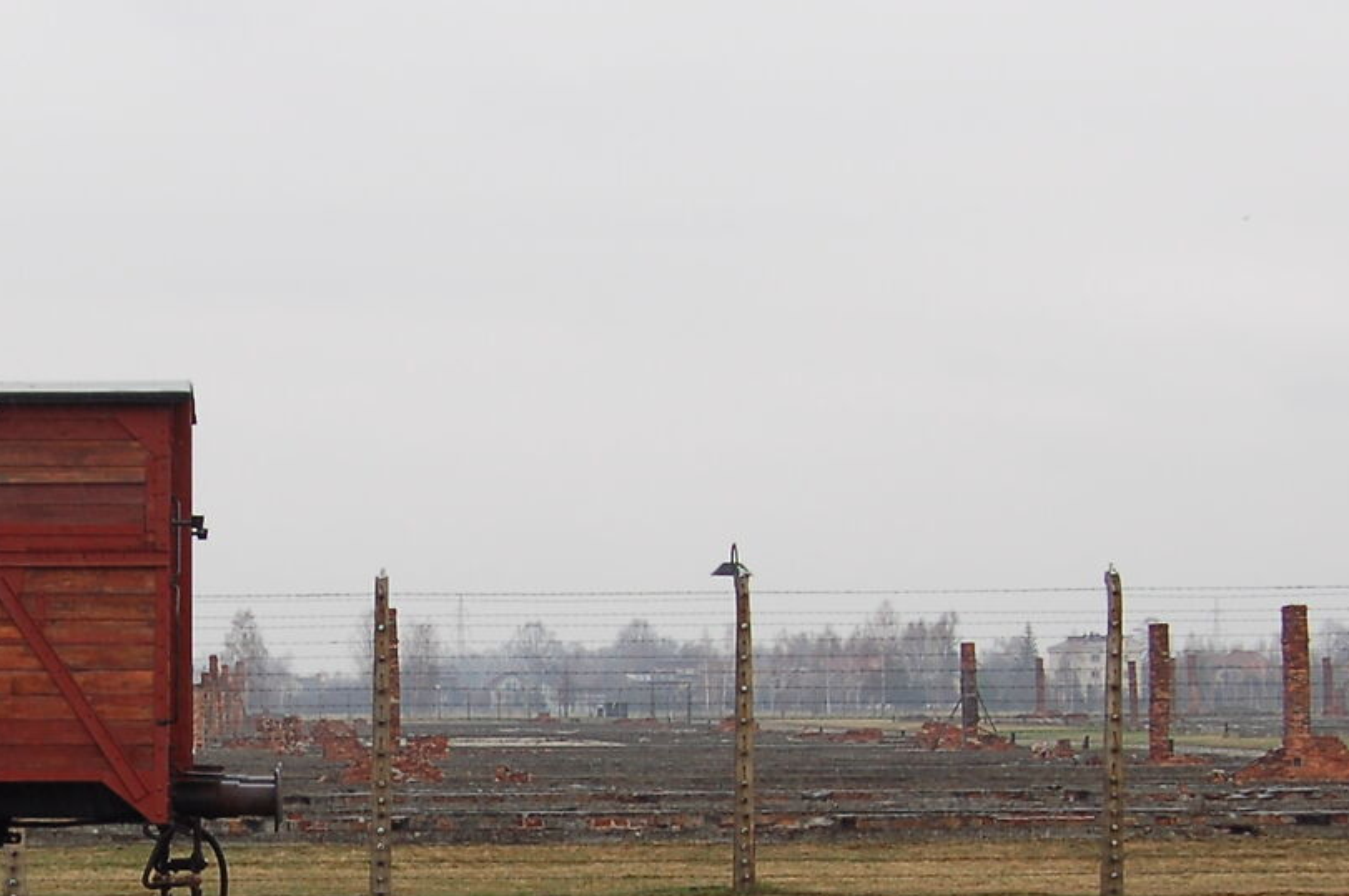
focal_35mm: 151
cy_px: 768
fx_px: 5653
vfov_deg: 9.0
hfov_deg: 13.5
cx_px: 96
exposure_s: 1/125
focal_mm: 34
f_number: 5.6
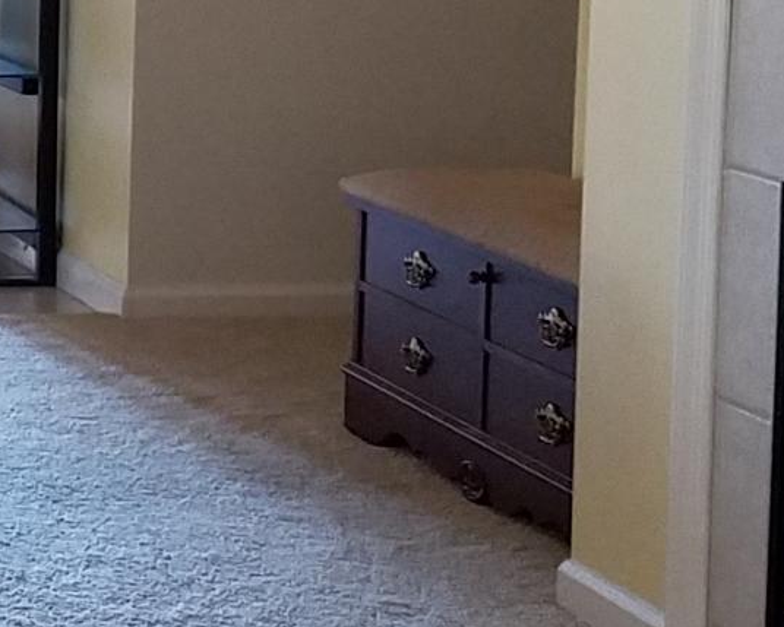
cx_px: -347
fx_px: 3295
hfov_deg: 12.9
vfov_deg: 10.7
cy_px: -63
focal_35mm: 142
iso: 200
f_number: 1.7
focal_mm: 4.2
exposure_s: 1/24
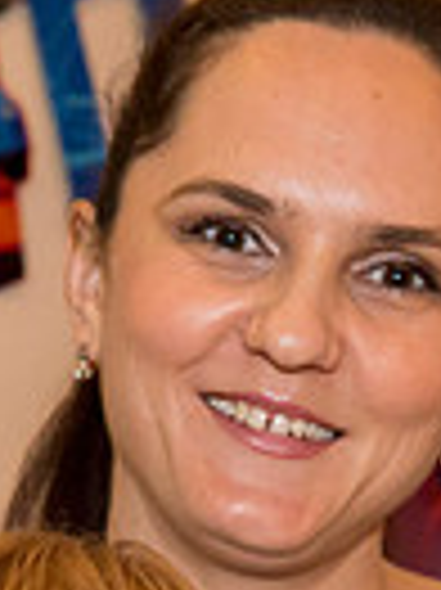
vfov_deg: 7.4
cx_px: 72
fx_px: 4492
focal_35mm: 264
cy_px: 754
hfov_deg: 5.6
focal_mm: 62
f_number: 7.1
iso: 4000
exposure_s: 1/160
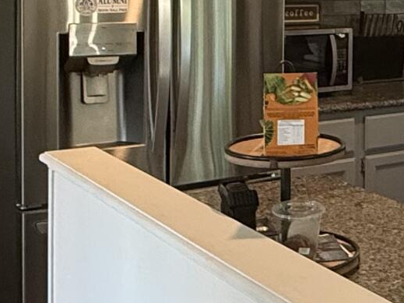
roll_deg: -1.6
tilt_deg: -3.0
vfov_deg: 17.8
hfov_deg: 22.3
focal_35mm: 81
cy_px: 14
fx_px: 945
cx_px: 483
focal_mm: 2.22
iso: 320
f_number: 2.2
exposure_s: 1/60
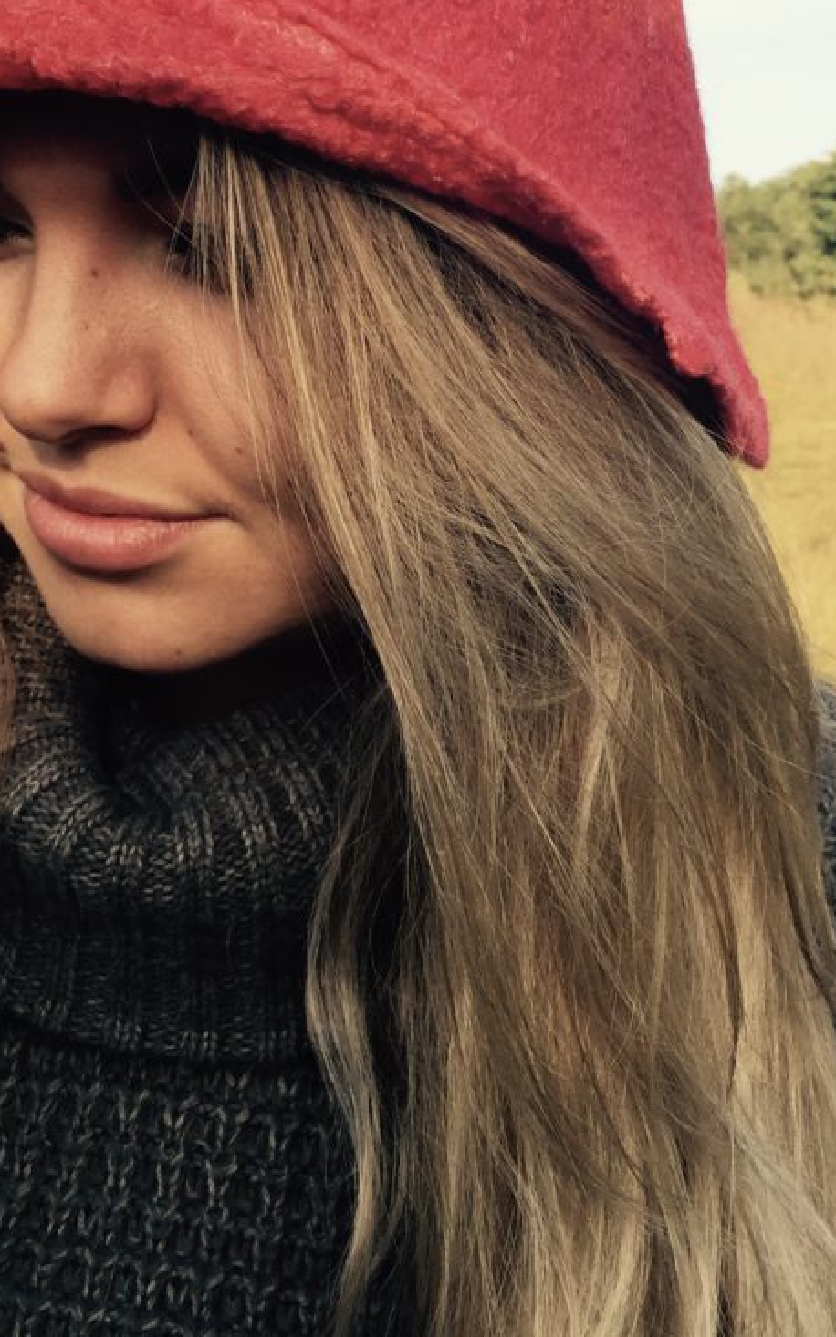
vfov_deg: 35.0
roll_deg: -3.3
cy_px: 359
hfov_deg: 22.7
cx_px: 310
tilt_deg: -0.3
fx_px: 2078
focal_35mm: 57
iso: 32
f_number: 2.2
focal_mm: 4.15
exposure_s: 1/670
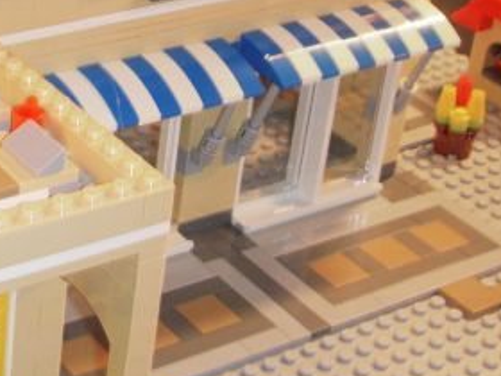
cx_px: -27
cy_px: 111
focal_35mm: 89
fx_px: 1288
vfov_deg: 16.5
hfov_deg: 21.1
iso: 100
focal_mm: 6.6
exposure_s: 1/45
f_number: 3.5
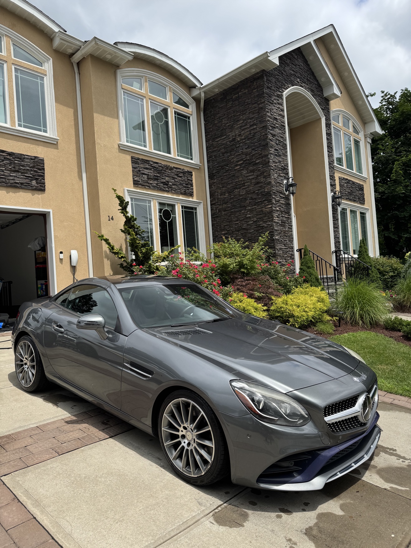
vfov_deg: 71.6
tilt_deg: +1.6
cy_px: 274
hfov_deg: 56.8
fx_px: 380
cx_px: 206
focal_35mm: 24
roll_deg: +5.1
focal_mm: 6.76
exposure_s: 1/3802
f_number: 1.78
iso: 80
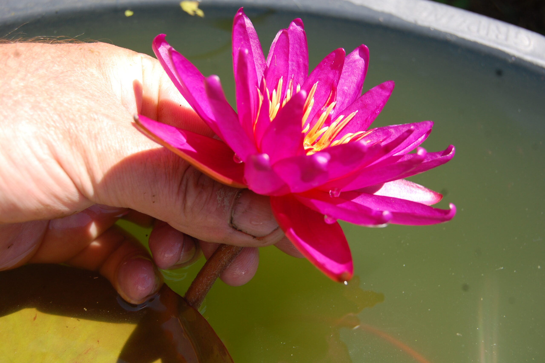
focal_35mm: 57
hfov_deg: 35.1
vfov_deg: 23.7
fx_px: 862
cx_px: 272
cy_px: 182
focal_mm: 38
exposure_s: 1/200
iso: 200
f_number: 7.1
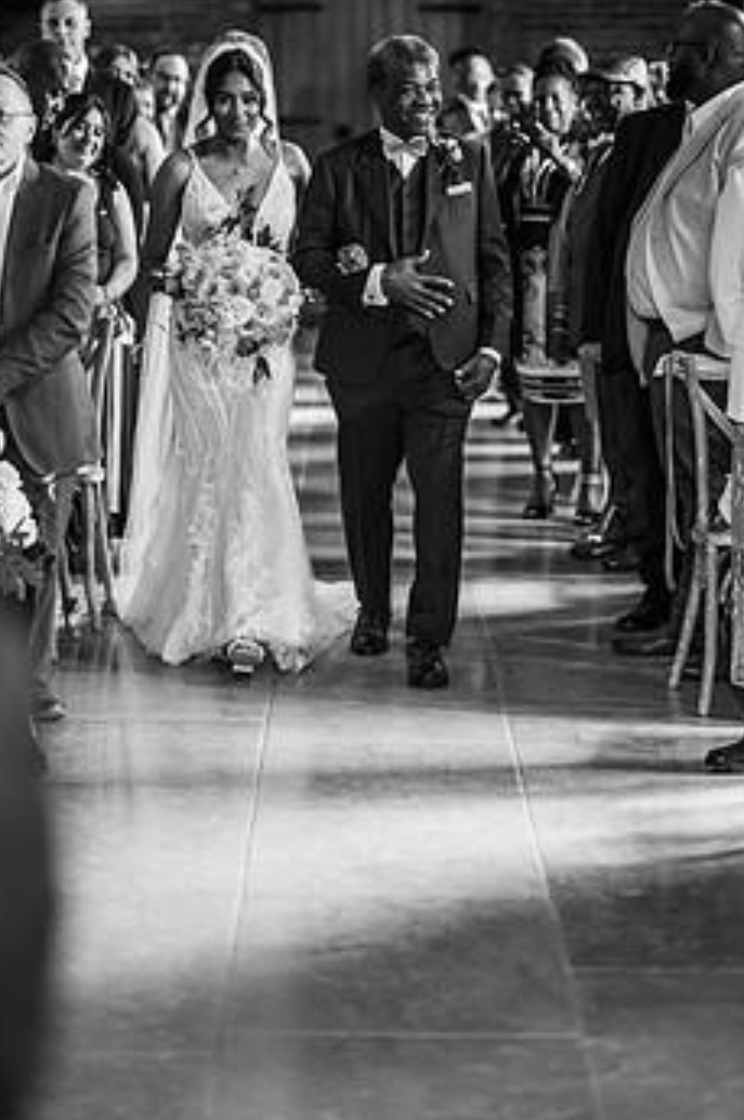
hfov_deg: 12.3
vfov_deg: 18.4
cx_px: 307
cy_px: 435
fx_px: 3451
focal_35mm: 111
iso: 900
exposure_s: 1/200
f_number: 1.8
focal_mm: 85
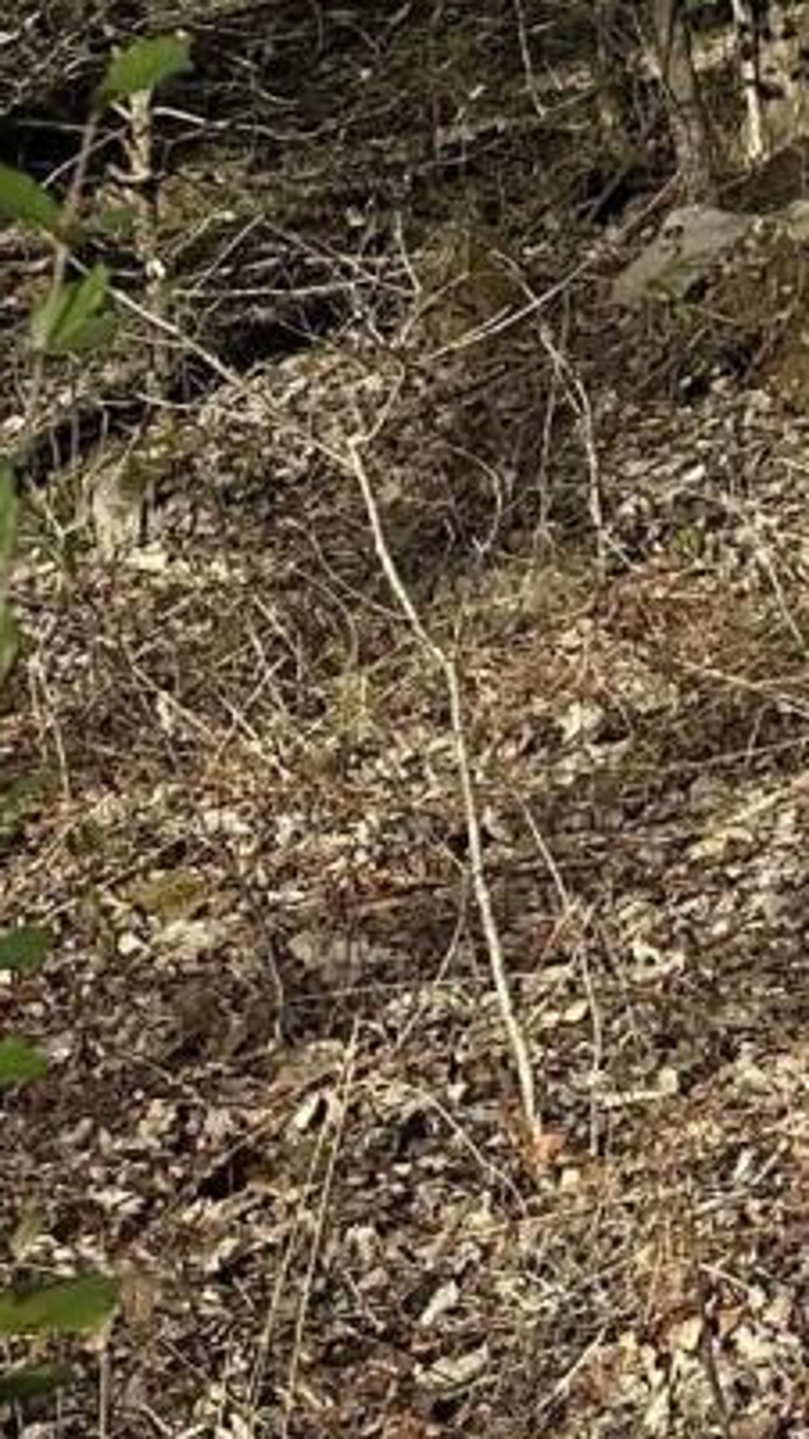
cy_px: -54
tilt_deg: -3.6
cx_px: 2674
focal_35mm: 130
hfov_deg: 7.7
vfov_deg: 16.1
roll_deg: -0.9
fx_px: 4960
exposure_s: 1/1393
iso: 80
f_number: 1.78
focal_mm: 6.86
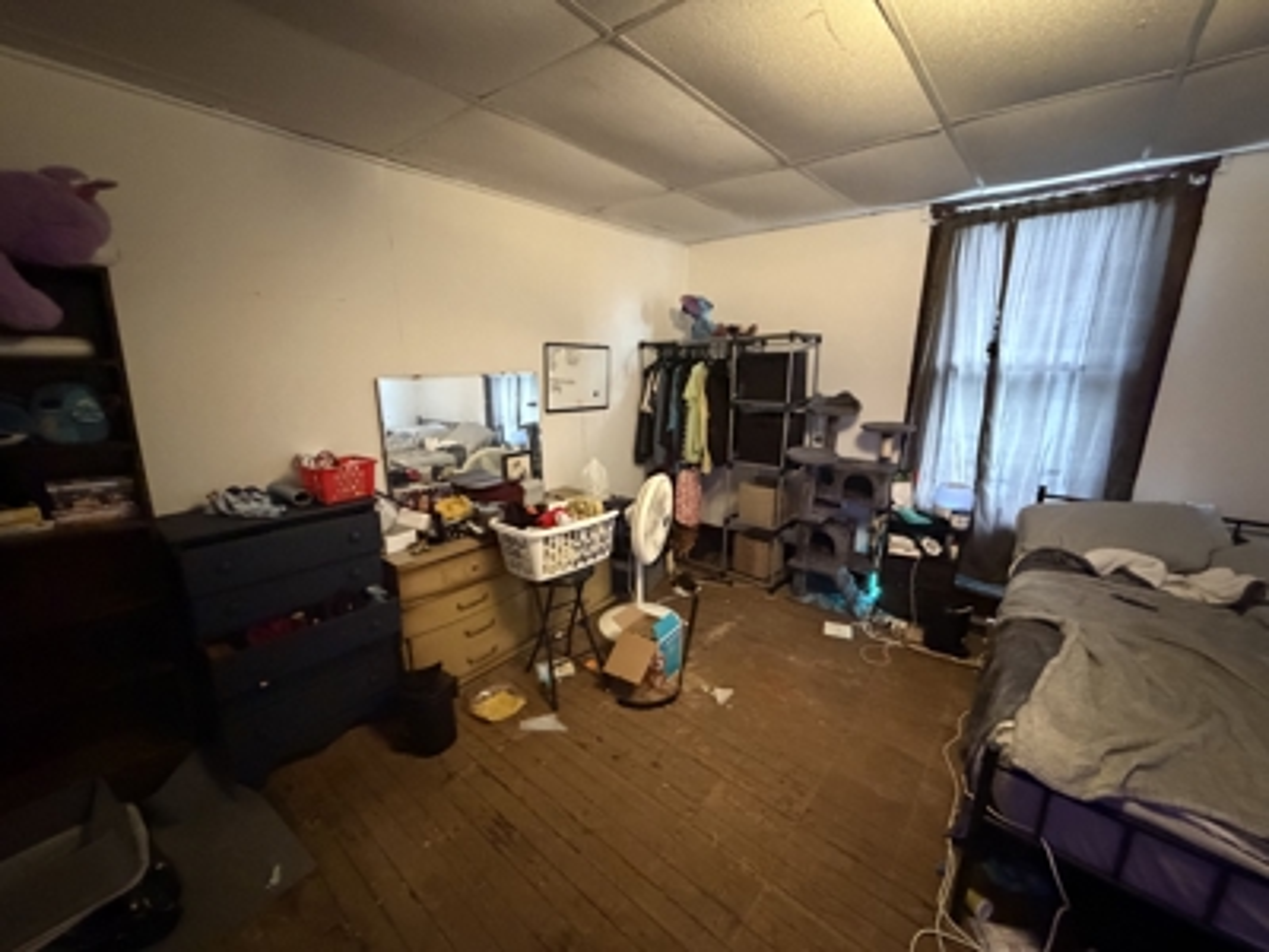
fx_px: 513
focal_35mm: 14
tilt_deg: -12.9
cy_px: 476
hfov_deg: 102.1
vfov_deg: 85.7
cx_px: 634
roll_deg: -1.7
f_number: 2.2
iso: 1600
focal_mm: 2.22
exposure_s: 1/40
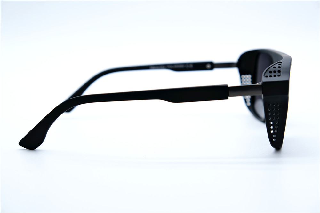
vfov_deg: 21.2
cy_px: 106
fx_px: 569
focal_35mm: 64
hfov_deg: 31.4
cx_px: 160
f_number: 5.6
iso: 320
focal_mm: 42.5
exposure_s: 1/280
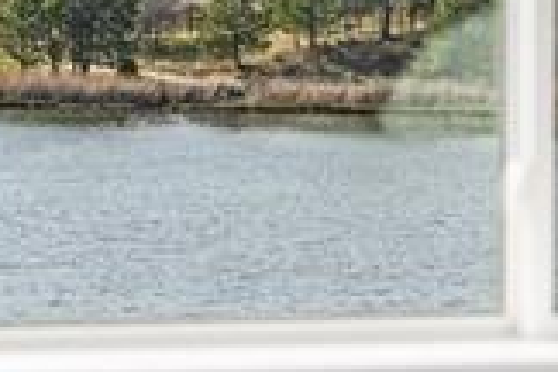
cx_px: 847
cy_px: 117
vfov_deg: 4.3
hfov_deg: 6.4
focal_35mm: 317
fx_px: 4913
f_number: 1.8
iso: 160
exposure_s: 1/640
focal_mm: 50
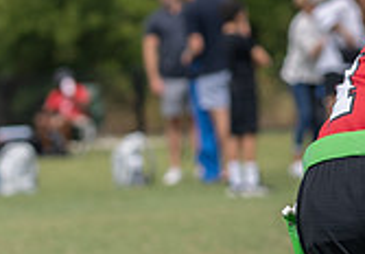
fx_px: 3533
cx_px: 430
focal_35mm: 344
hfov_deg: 5.9
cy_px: -25
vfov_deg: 4.1
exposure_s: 1/1250
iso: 100
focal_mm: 77
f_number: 3.5
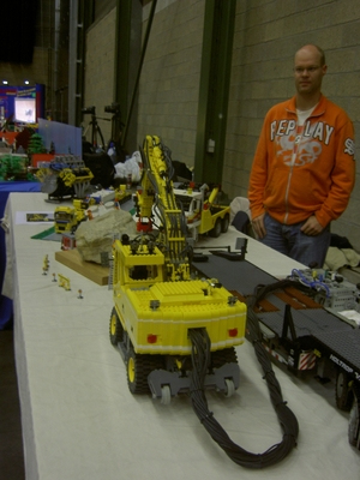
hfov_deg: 41.8
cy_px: 240
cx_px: 180
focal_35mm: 34
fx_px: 471
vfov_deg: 54.0
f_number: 2.8
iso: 50
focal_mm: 5.6
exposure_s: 1/8
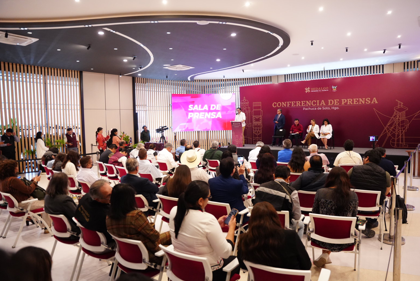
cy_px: 144
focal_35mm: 25
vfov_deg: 51.4
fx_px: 292
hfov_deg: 71.4
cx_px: 217
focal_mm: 24
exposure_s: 1/160
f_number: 2.8
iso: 5000
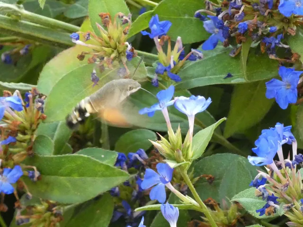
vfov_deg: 3.1
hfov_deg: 4.1
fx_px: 4237
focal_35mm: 484
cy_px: 114
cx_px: 152
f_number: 5.6
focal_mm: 86.7
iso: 1250
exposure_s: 1/100
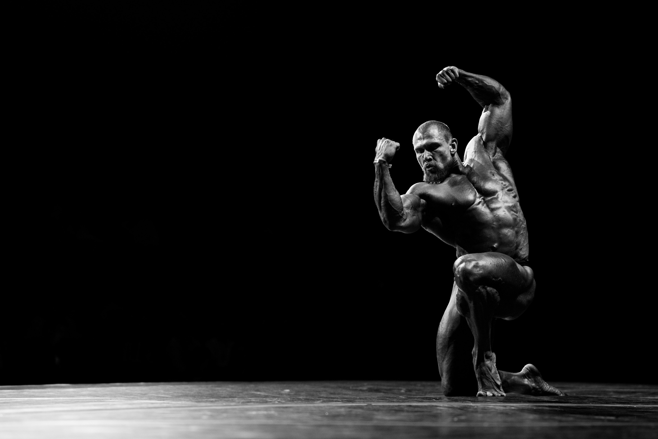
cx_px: 325
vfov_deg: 14.8
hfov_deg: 22.1
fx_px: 1686
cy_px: 182
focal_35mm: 92
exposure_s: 1/800
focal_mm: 74
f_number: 2.5
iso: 1250
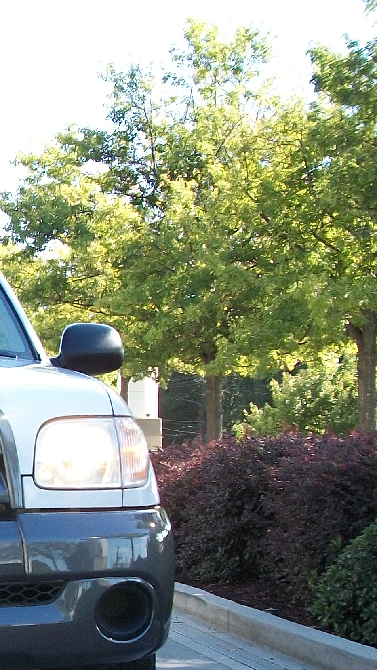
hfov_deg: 14.8
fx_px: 1297
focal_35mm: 73
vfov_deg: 28.7
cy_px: 464
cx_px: -256
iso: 80
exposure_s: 1/250
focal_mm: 5.7
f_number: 2.9
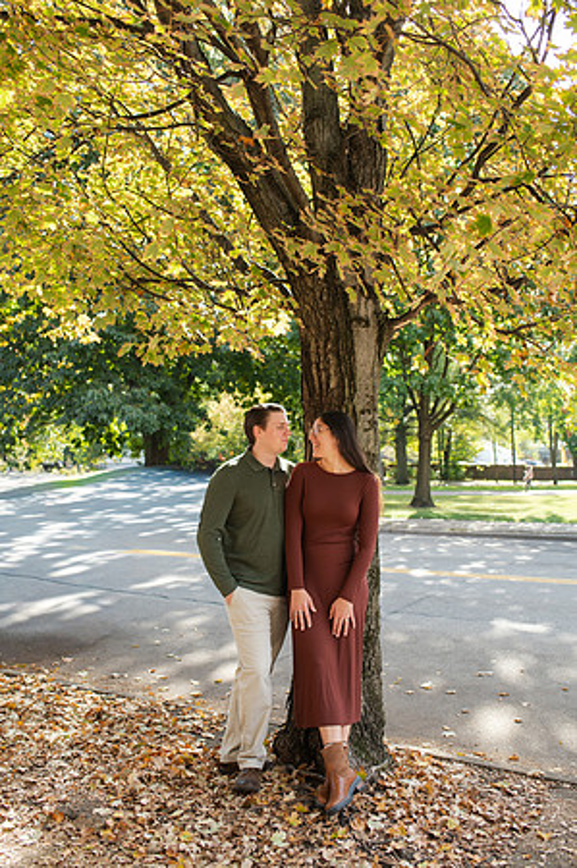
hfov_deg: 37.8
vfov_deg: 54.5
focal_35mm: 35
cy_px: 434
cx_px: 288
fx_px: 843
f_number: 3.2
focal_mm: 35
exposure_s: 1/640
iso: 360
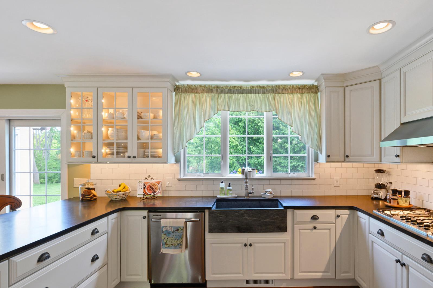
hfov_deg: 89.4
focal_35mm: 18
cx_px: 248
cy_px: 158
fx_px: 216
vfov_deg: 67.2
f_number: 6.3
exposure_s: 1/20
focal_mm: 14
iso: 1250
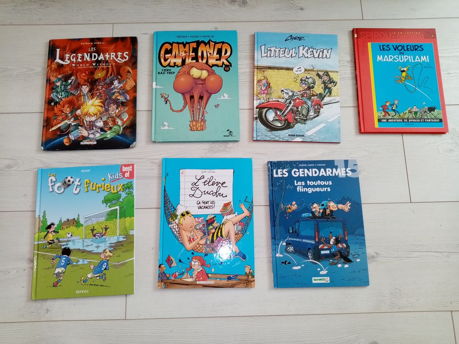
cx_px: 230
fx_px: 345
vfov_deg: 53.1
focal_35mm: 26
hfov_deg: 67.3
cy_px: 172
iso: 115
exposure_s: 1/50
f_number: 1.8
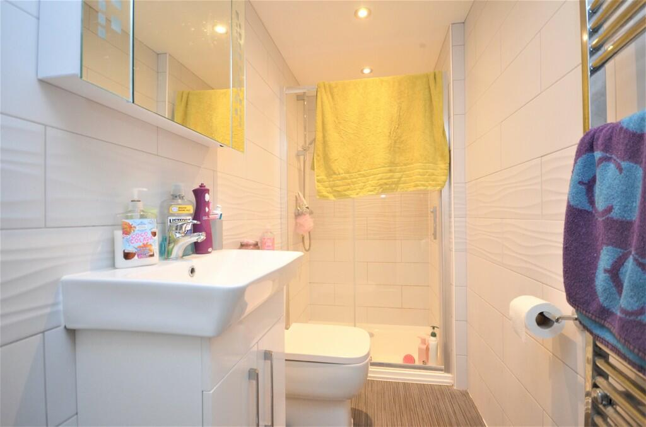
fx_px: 295
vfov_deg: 71.8
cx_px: 323
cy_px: 214
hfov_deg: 95.1
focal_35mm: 16
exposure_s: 1/60
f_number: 4.2
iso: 720
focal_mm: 11
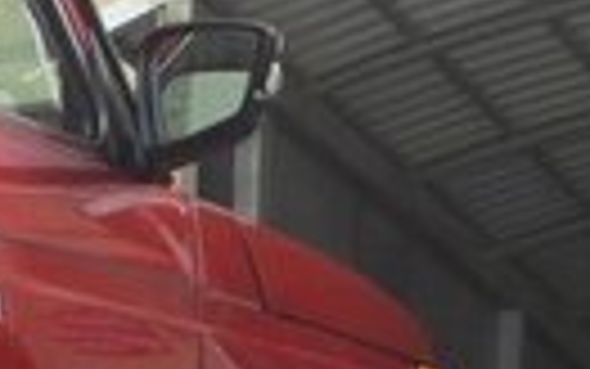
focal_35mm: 150
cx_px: -423
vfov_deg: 8.6
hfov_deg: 12.8
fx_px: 2413
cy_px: 452
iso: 40
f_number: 1.9
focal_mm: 3.7
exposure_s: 1/245
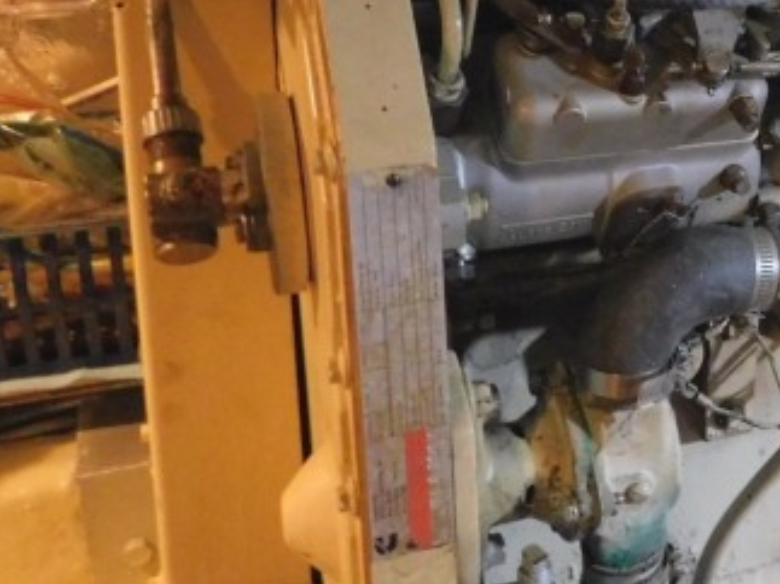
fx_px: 1284
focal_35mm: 57
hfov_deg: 29.7
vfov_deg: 25.1
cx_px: 901
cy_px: 101
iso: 800
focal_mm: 4
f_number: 3
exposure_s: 1/6
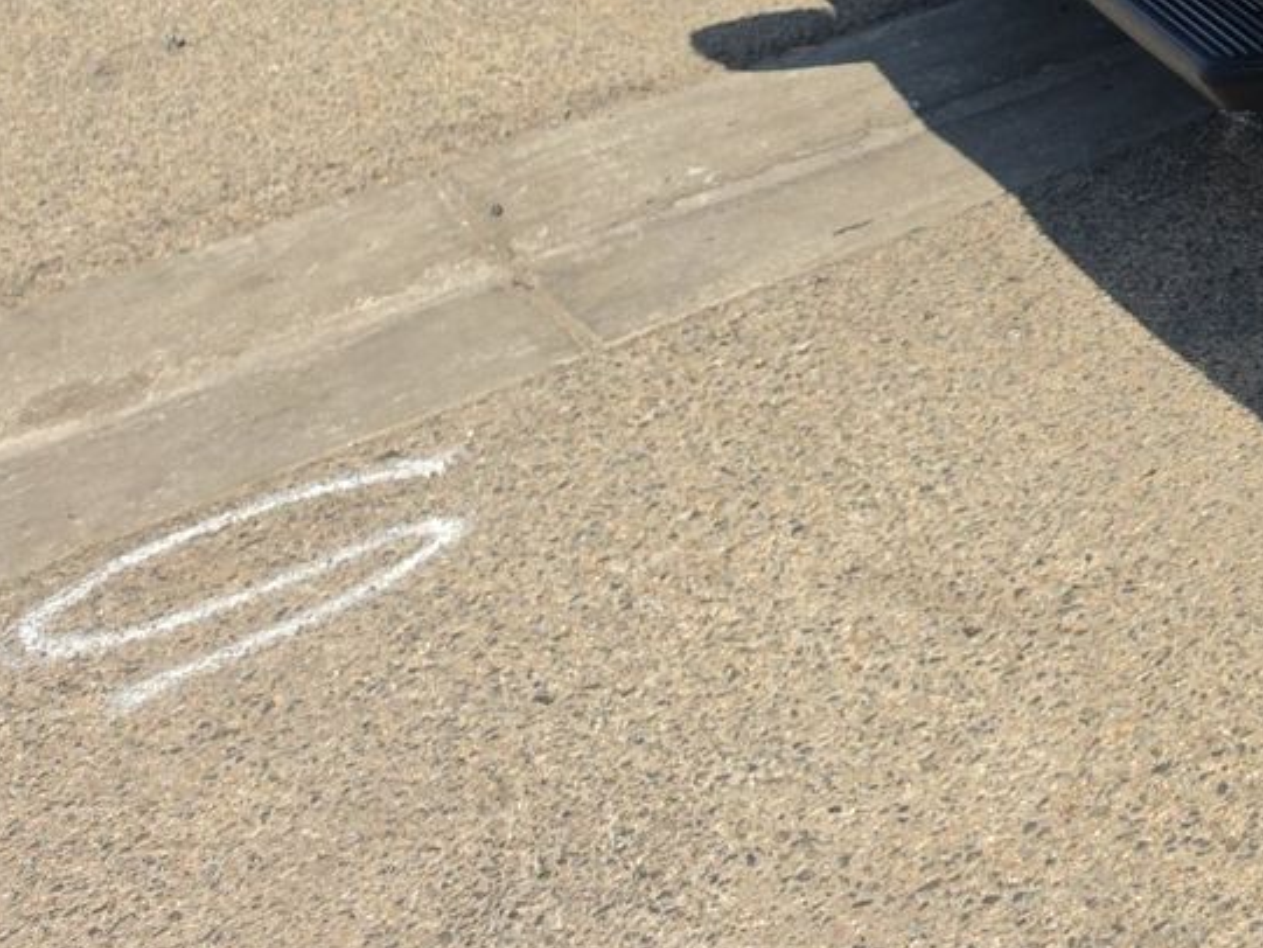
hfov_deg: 24.5
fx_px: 2482
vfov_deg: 19.5
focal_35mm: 68
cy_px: -357
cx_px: 1693
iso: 63
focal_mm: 6.5
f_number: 1.4
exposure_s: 1/4143
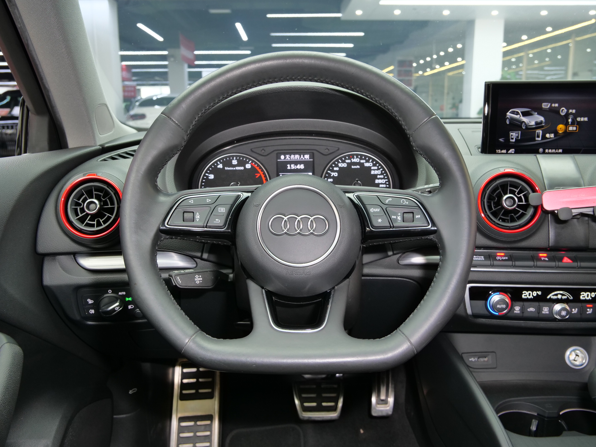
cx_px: 298
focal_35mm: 30
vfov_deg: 46.8
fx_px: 517
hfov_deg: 60.0
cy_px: 224
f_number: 5
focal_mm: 15
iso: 400
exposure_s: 1/15
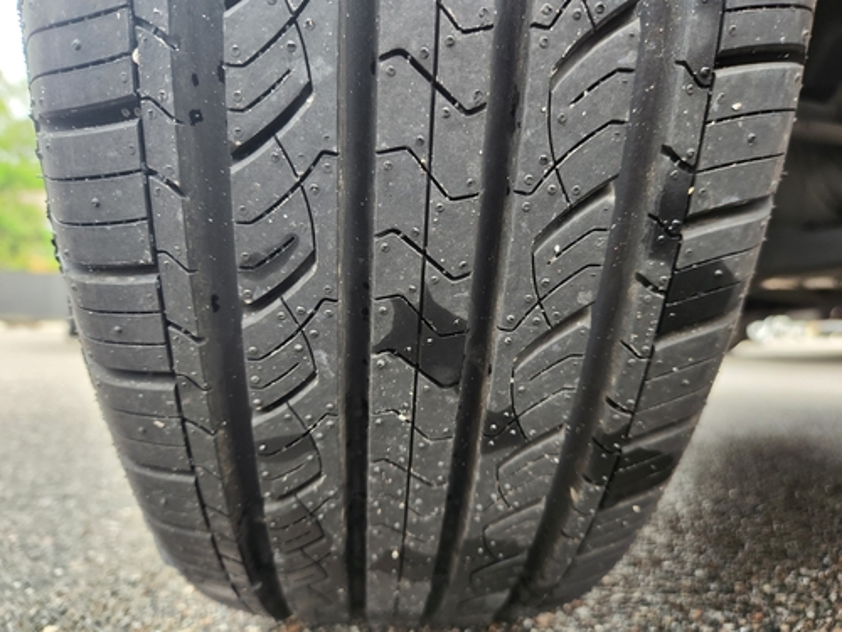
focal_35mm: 23
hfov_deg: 73.9
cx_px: 421
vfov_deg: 58.9
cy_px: 316
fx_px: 559
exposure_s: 1/180
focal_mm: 5.4
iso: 160
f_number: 1.8
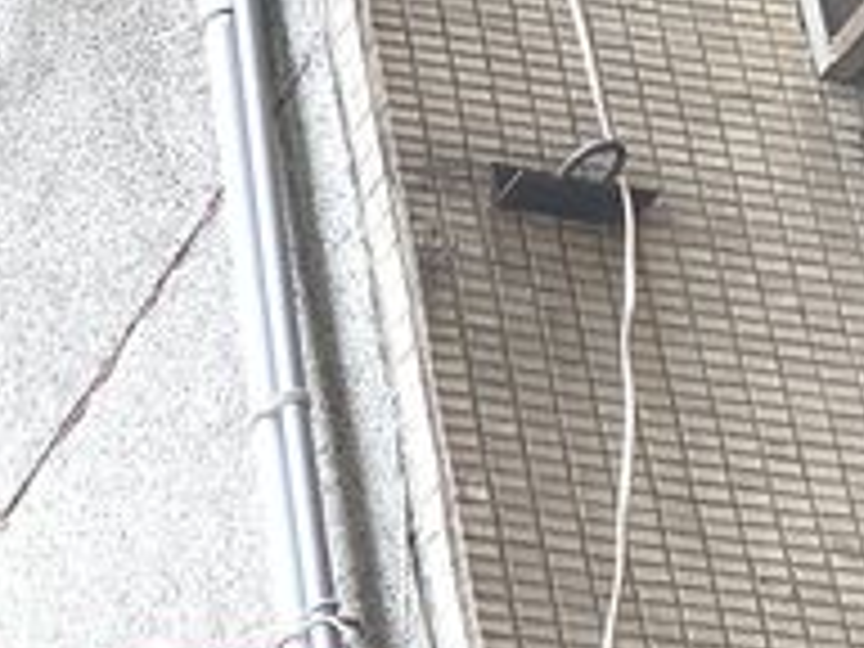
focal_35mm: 130
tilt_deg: +28.6
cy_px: 783
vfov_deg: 11.2
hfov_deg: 13.3
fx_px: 3245
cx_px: -806
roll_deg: -2.8
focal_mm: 4.25
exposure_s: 1/121
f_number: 1.8
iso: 64
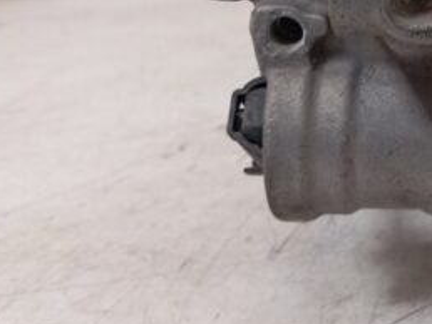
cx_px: 539
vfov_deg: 18.6
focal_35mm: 76
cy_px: -43
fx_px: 949
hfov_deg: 23.2
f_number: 1.8
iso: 268
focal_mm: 4.22
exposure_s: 1/33.3
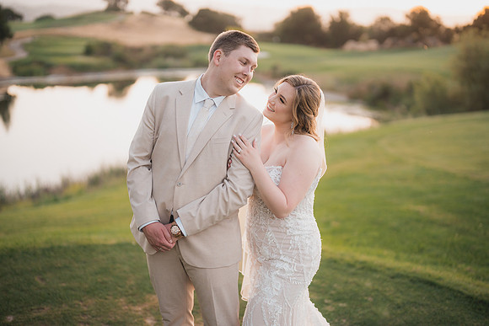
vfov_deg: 27.0
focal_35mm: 50
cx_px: 244
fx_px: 679
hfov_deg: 39.6
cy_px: 163
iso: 640
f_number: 1.2
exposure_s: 1/800
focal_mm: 50
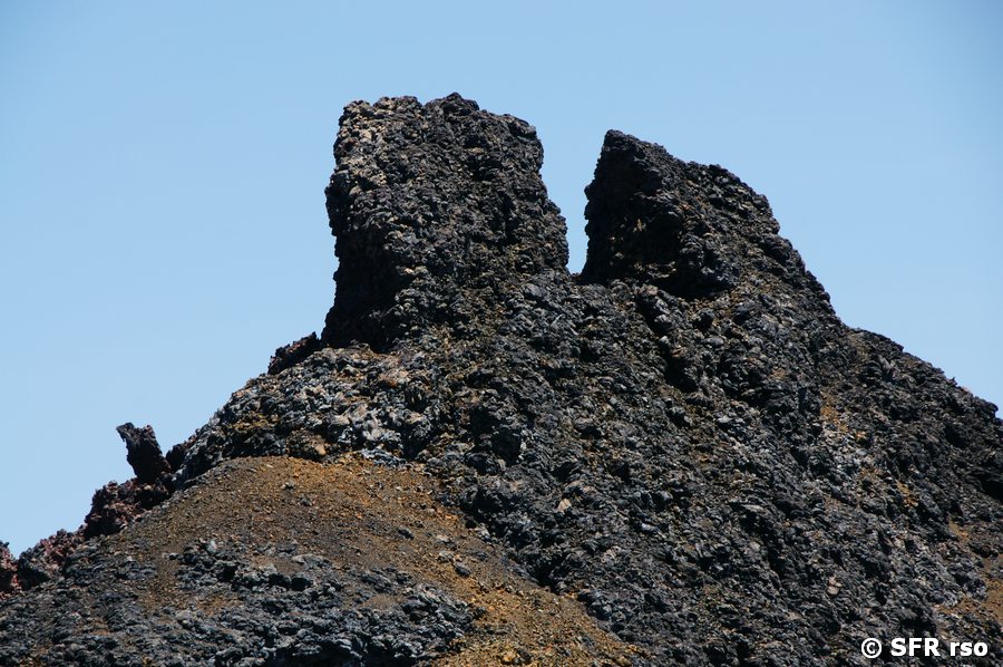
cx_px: 502
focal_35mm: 210
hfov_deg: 9.8
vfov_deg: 6.5
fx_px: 5844
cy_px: 334
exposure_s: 1/320
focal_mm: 140
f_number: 9
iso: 200
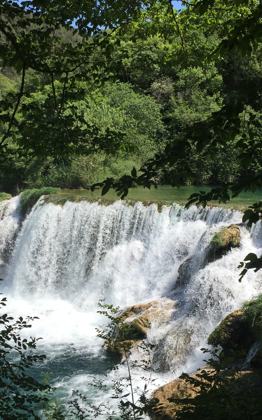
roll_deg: -1.1
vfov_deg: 47.2
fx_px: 480
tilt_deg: -4.6
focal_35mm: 42
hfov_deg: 30.4
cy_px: 208
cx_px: 102
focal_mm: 4.15
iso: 32
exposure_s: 1/2198
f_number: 2.2
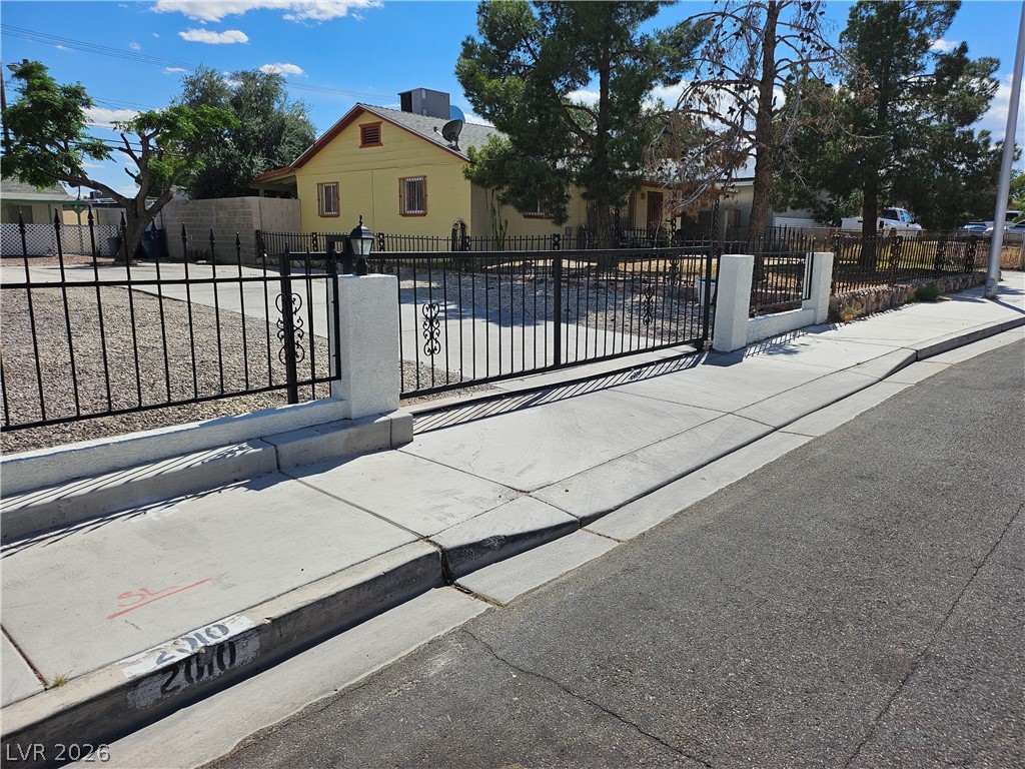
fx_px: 711
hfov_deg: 71.6
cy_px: 384
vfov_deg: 56.8
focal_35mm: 24
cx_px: 512
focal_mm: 5
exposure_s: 1/6084
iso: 50
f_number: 1.8
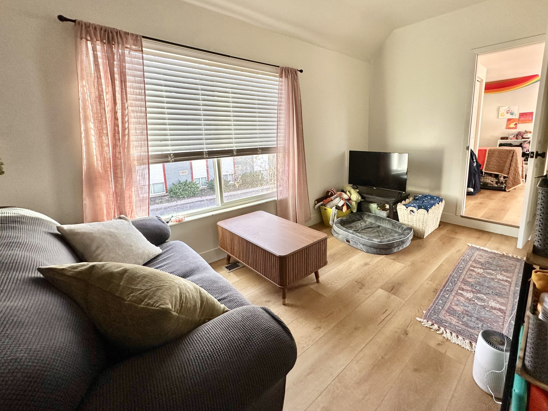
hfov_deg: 94.1
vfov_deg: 77.8
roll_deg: +1.0
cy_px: 181
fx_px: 253
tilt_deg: -9.8
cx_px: 305
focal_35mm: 16
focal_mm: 2.22
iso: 125
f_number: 2.2
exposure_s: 1/99
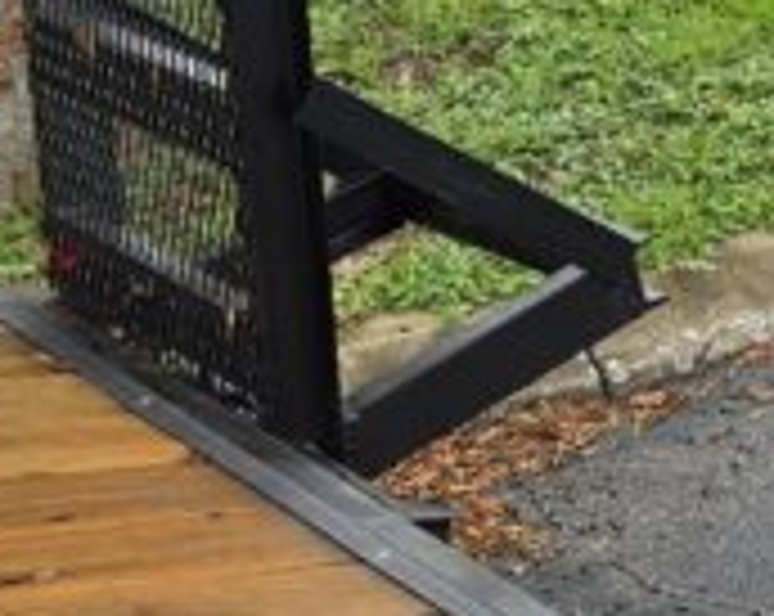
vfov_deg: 11.4
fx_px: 3064
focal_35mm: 134
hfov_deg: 14.1
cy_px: 94
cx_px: 796
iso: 25
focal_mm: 5.4
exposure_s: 1/652
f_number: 1.8
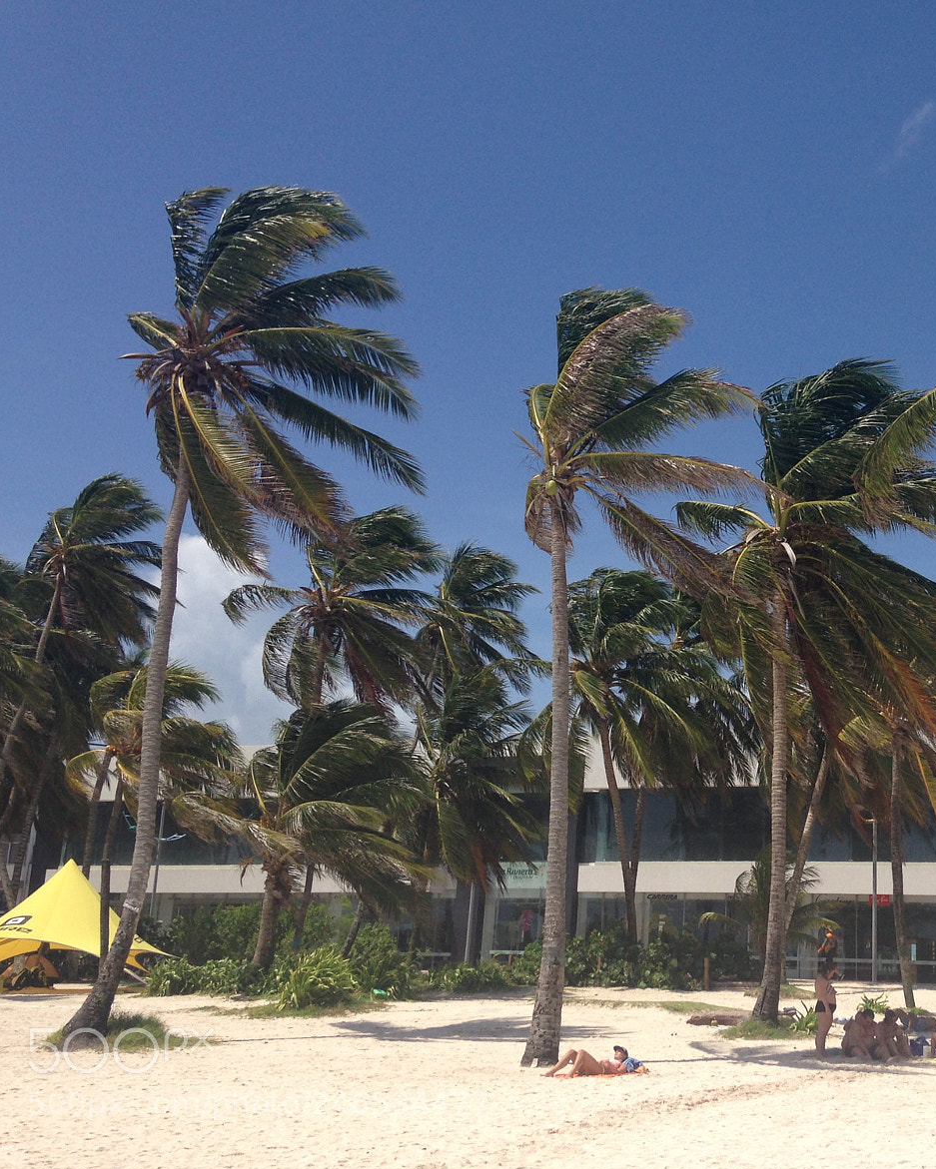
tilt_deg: +12.5
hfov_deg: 33.1
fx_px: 1523
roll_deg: +0.7
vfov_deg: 42.0
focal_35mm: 44
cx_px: 765
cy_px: 583
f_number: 2.4
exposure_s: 1/2463
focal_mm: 4.12
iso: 50
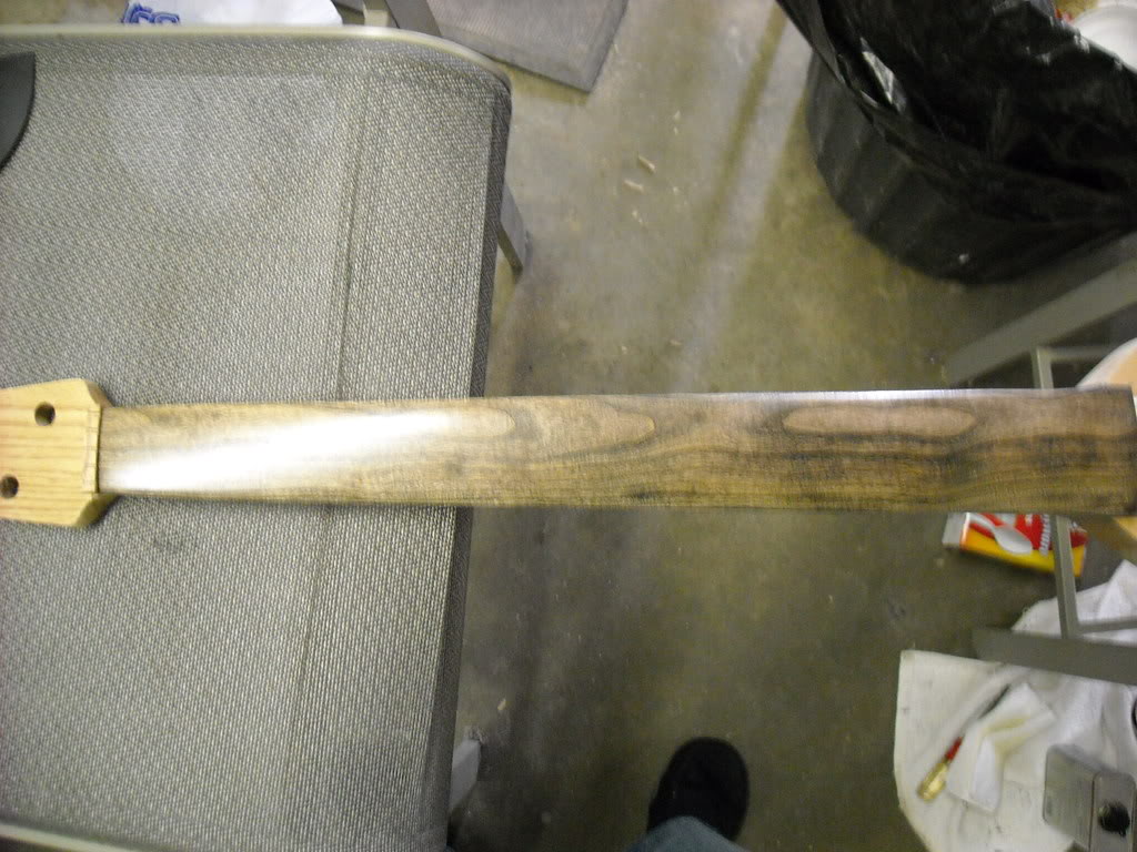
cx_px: 568
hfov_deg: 52.6
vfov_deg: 40.7
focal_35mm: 35
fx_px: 1150
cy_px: 426
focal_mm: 5.7
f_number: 2.8
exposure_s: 1/21
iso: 400
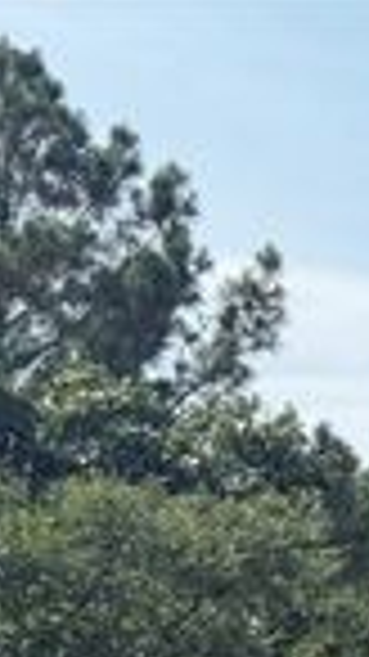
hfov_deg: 6.3
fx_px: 3117
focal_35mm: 179
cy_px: 839
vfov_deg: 11.7
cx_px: 1048
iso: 80
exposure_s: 1/4878
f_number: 1.78
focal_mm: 6.76
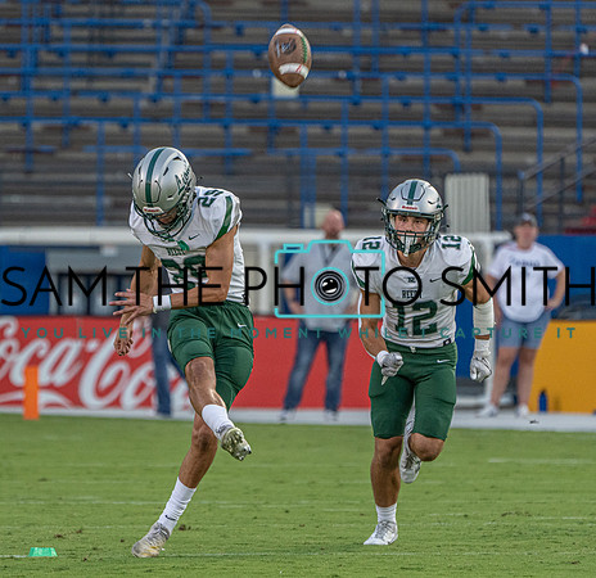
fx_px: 10786
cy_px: 363
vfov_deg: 3.1
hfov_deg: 3.2
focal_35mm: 562
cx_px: 185
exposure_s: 1/1000
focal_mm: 339
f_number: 5.6
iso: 2000
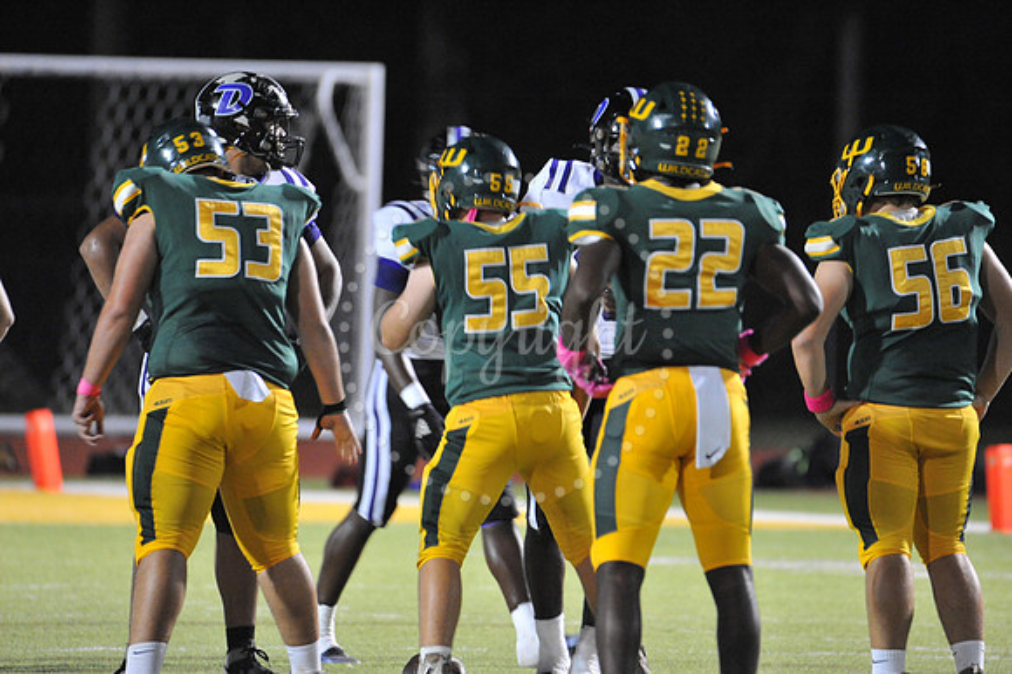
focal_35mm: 600
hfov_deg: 3.4
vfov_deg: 2.3
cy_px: 337
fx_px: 16856
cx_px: 506
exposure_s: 1/80
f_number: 6.3
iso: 6400
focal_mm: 600
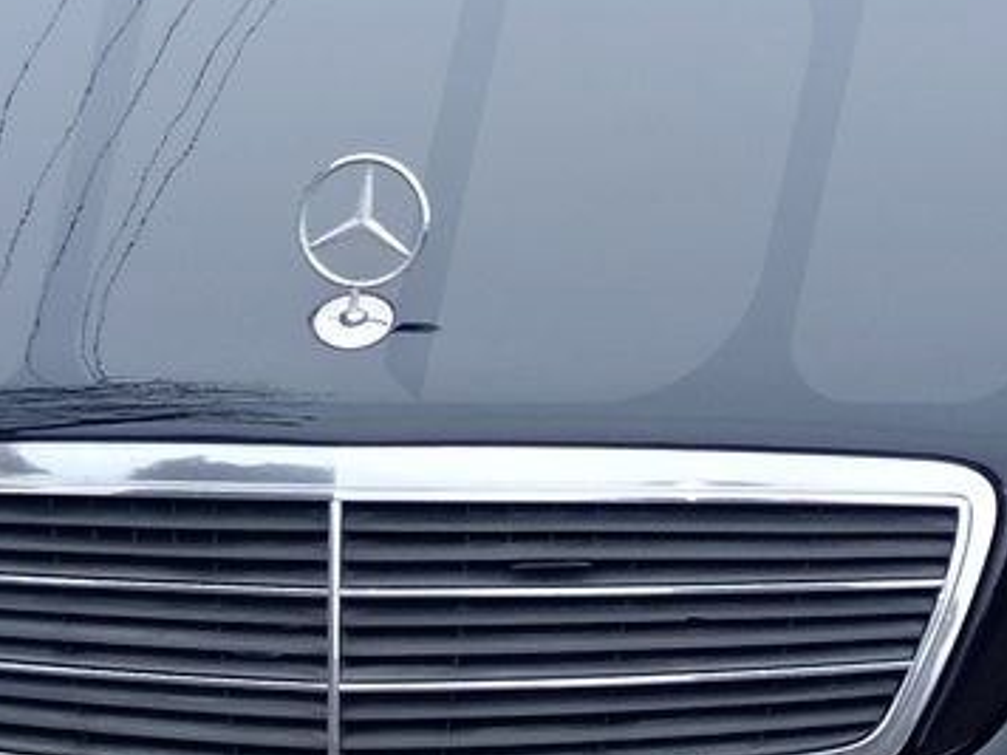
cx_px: 583
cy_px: 96
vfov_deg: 8.1
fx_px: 5294
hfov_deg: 10.9
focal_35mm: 182
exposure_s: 1/50
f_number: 1.9
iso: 514
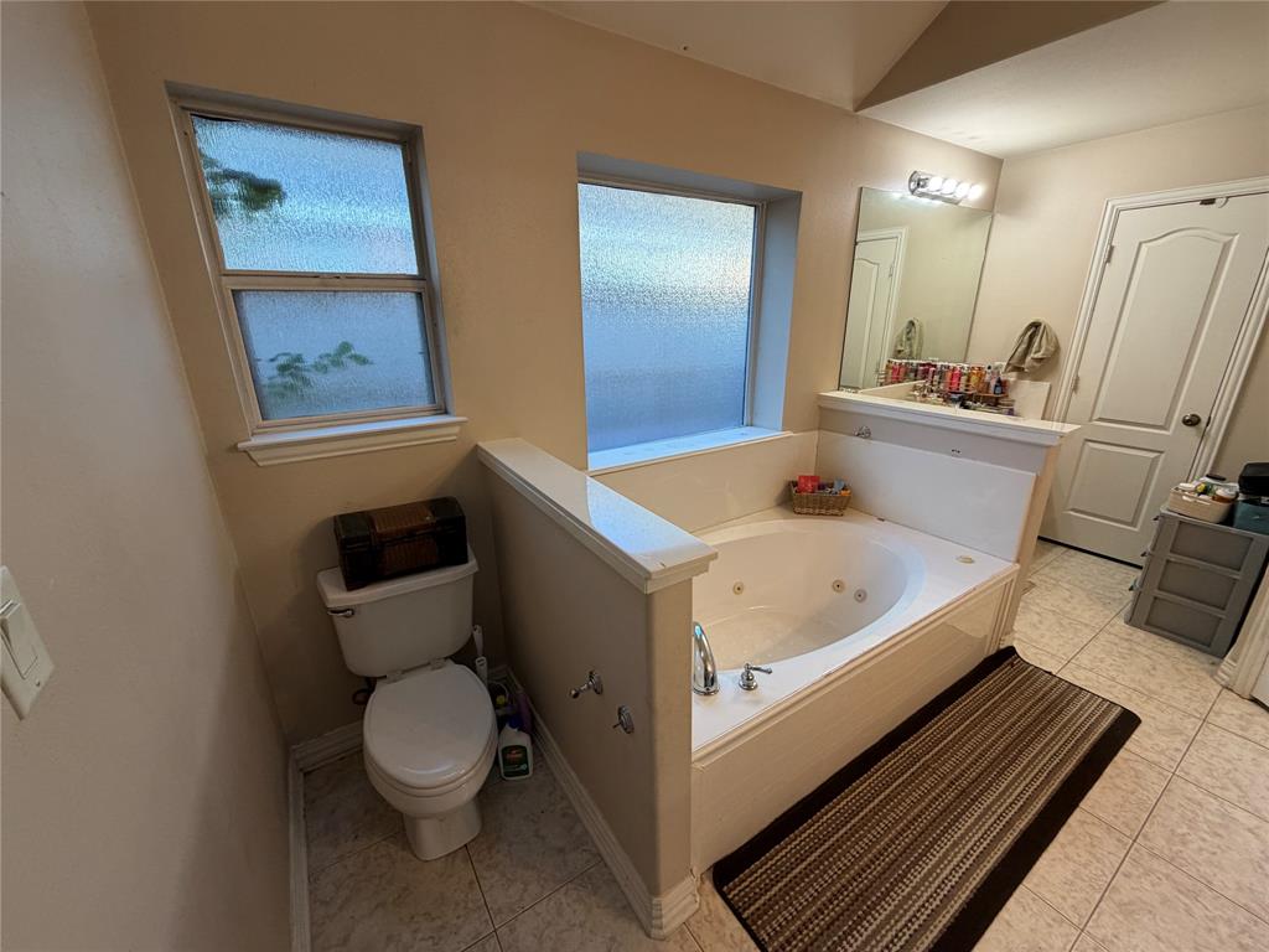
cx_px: 634
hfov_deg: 102.1
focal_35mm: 14
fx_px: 513
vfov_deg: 85.7
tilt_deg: -18.4
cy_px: 476
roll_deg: +0.9
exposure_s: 1/120
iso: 160
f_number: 2.2
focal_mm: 2.22
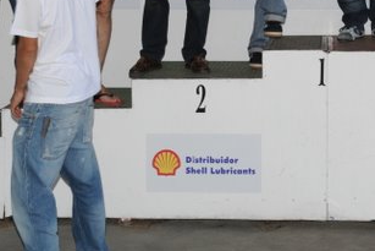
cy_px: -151
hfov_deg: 18.4
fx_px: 1146
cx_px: 291
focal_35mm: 110
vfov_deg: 11.8
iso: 200
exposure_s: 1/60
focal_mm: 22
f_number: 8
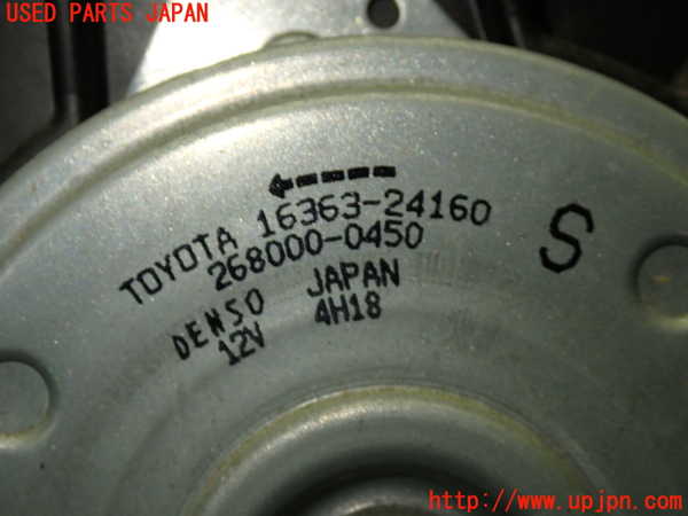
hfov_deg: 33.2
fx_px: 1153
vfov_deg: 25.2
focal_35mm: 58
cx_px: 344
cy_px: 258
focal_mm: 10.35
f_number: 3.5
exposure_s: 1/80
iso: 200
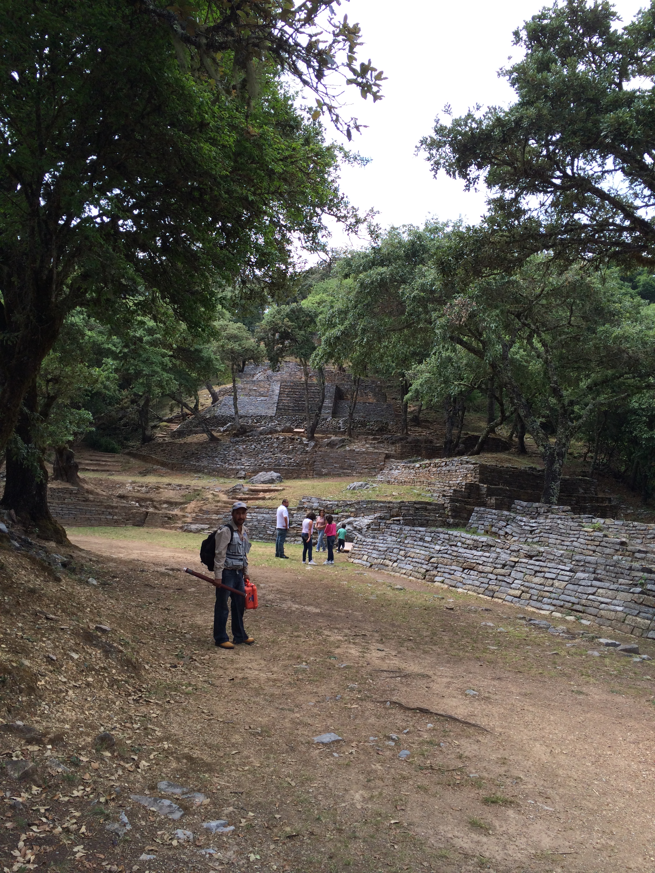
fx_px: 757
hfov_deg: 46.8
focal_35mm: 30
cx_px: 328
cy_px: 436
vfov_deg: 60.0
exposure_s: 1/586
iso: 32
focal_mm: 4.12
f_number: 2.2
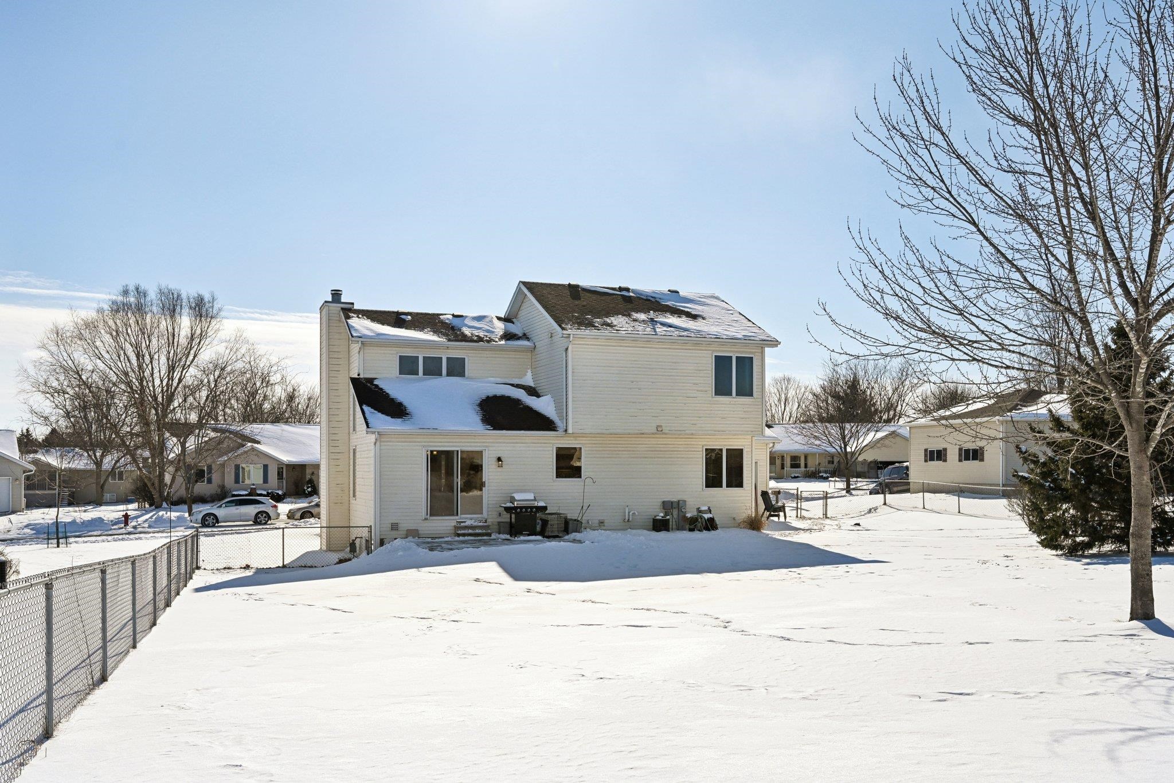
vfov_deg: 43.6
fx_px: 978
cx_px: 587
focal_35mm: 30
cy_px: 392
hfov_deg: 61.9
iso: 400
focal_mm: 30
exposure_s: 1/4000
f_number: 8
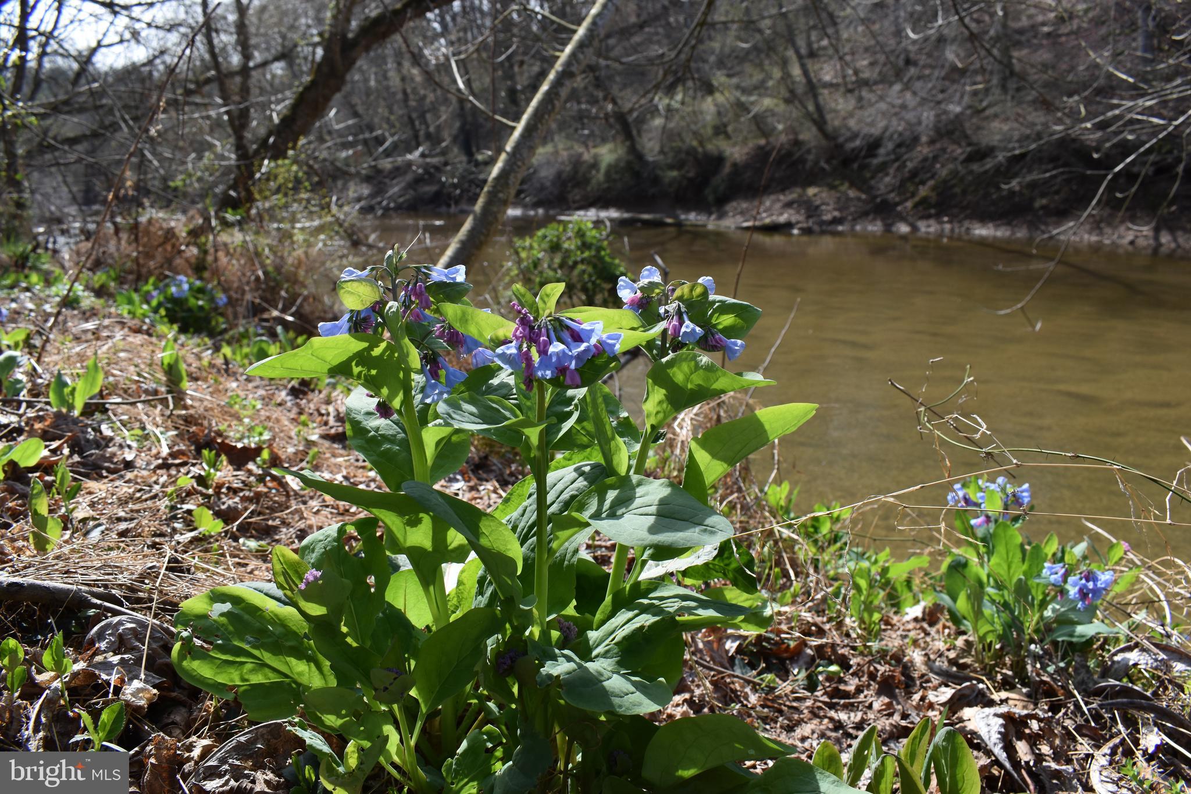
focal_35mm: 27
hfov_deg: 67.4
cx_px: 596
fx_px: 893
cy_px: 397
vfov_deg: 47.9
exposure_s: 1/250
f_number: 8
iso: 200
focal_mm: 18
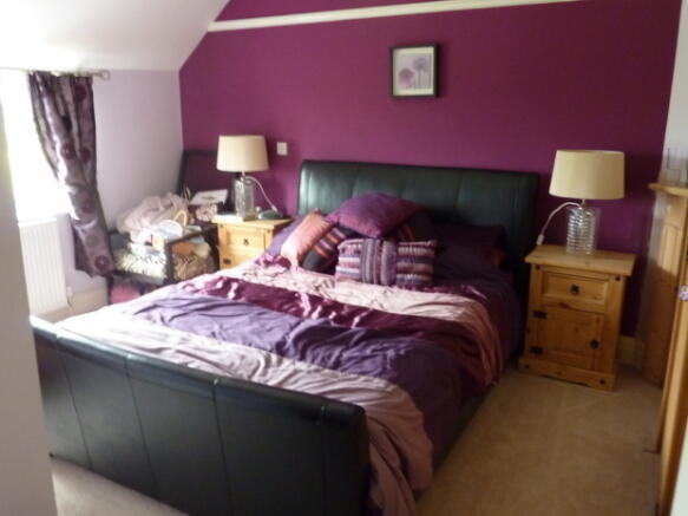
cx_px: 344
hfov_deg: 63.5
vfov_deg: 49.7
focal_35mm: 28
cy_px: 258
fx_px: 556
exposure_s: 1/10
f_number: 3.3
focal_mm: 4.1
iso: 400
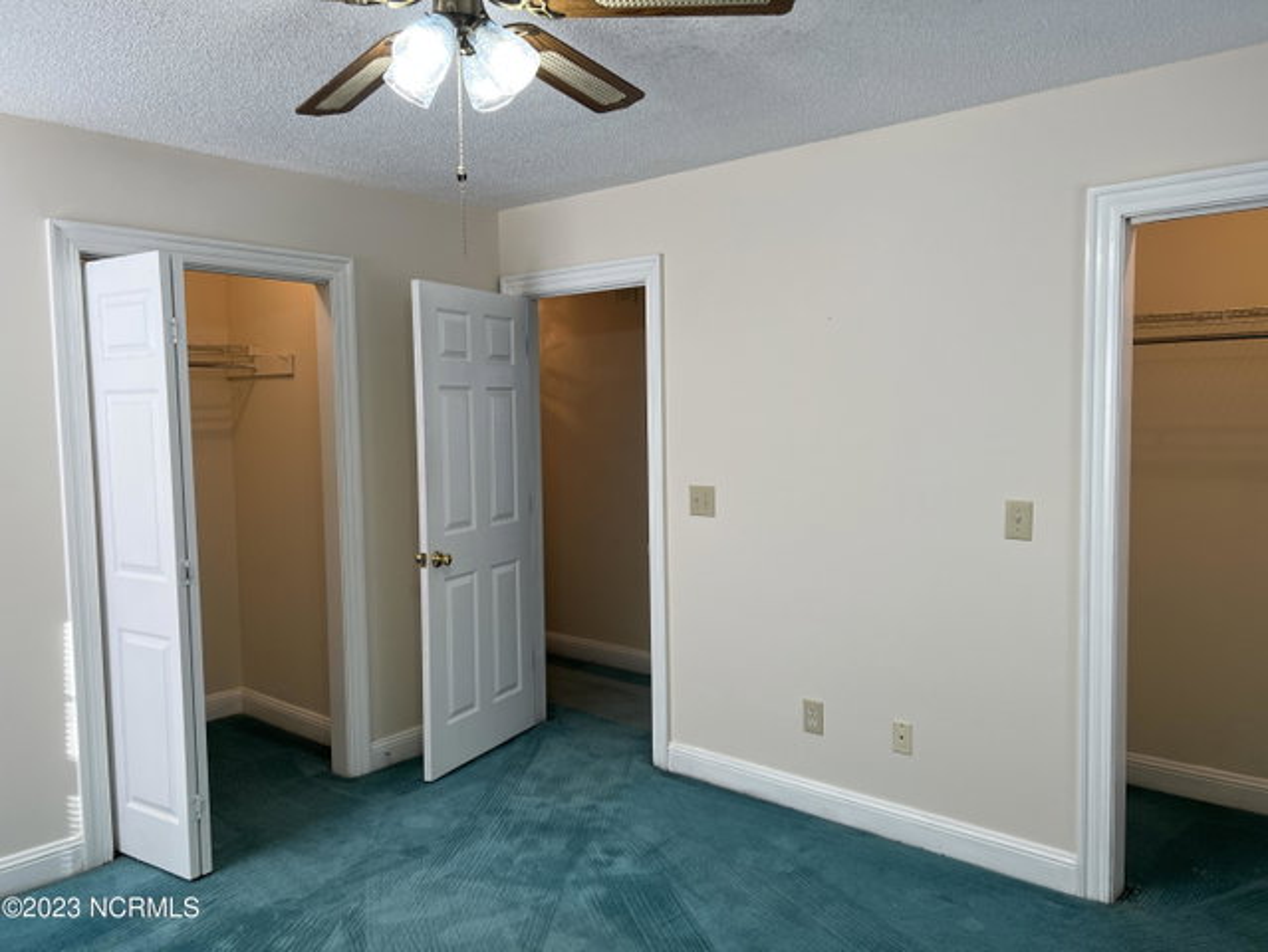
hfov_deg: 67.3
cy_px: 476
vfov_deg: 53.1
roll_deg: +0.4
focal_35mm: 26
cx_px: 634
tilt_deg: -3.6
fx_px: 953
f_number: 1.5
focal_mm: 5.7
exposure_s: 1/120
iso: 50
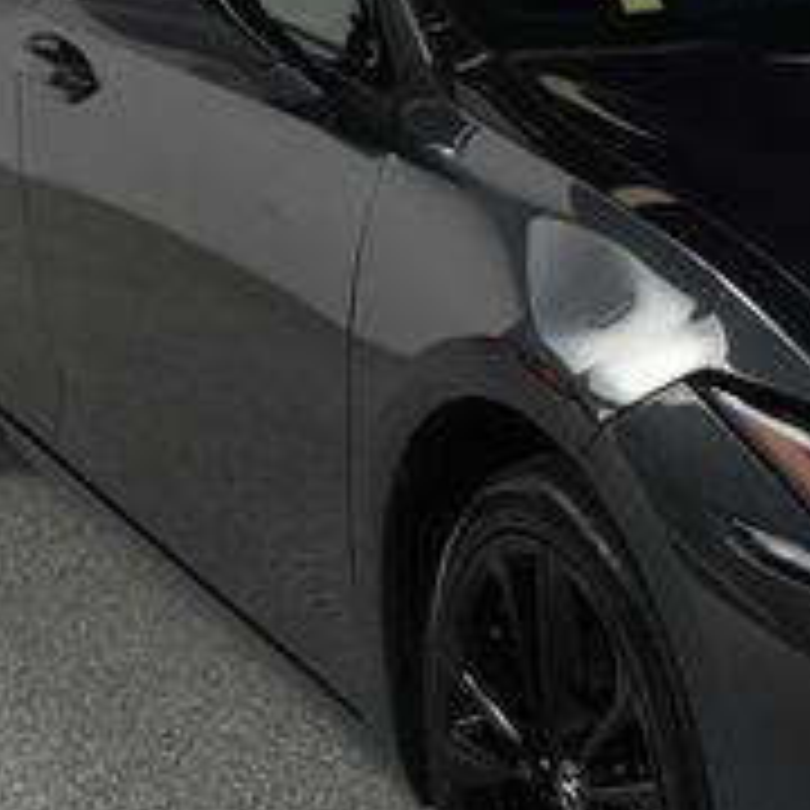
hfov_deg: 14.3
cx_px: 990
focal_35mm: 118
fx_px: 3124
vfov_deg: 14.8
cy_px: 428
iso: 100
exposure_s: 1/160
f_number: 10
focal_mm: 26
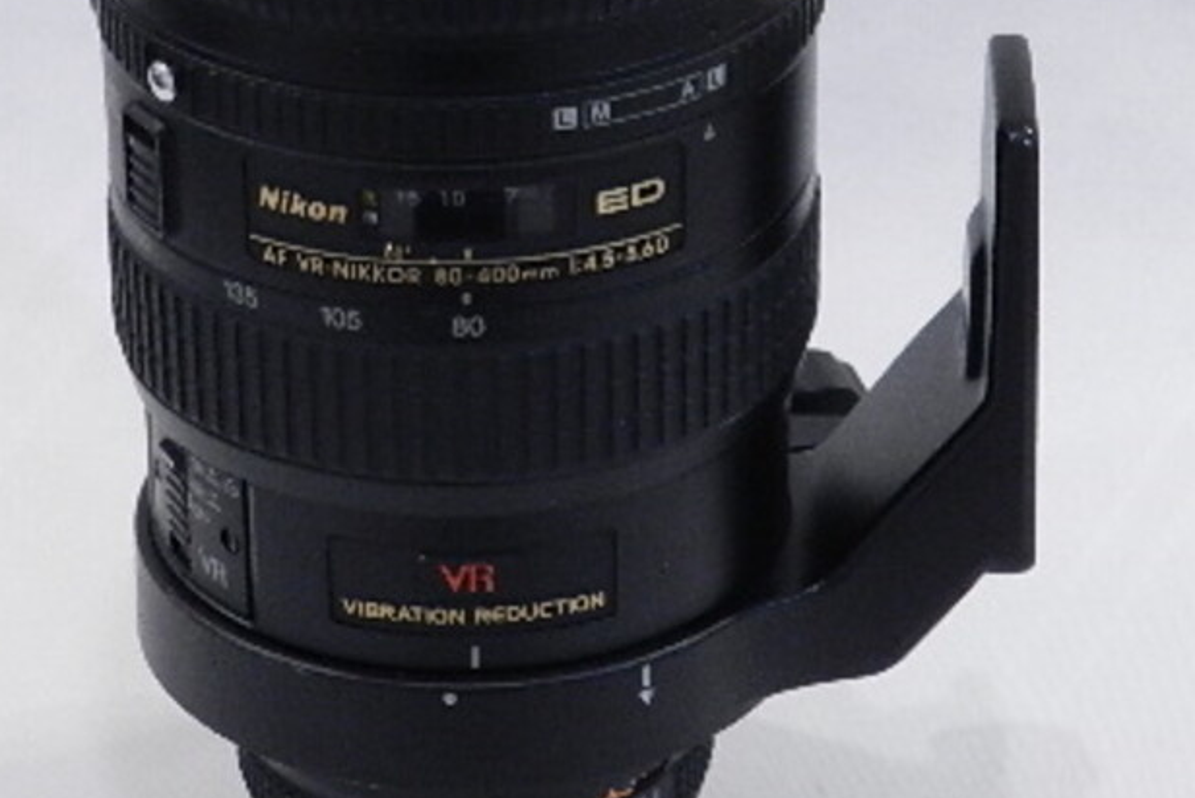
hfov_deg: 13.3
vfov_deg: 8.9
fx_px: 5113
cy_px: 177
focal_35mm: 154
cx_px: 533
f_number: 4.8
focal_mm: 13.5
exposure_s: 1/50
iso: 800
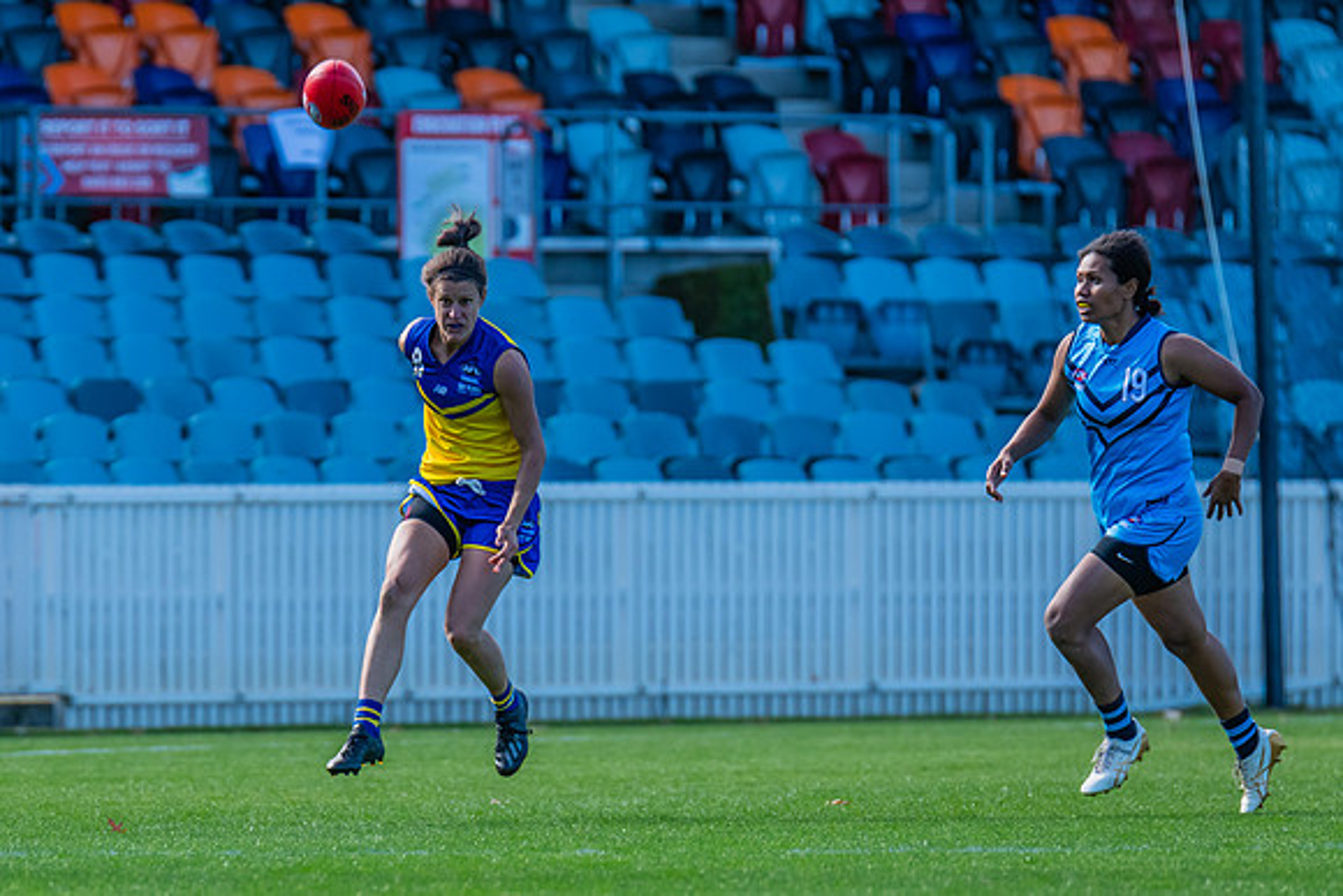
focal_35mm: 597
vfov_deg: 2.3
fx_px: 22292
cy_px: 541
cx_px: 391
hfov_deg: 3.5
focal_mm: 420
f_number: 5
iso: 800
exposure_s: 1/1250
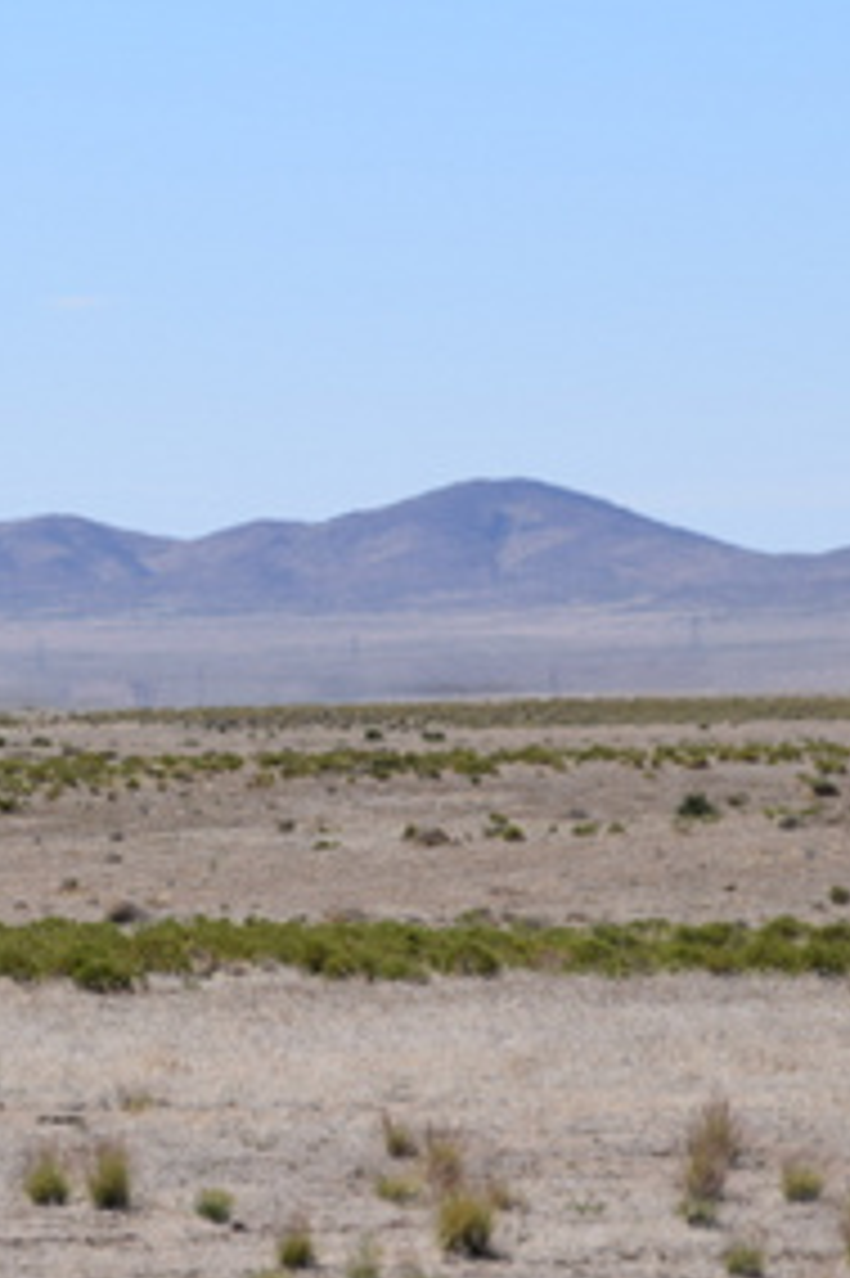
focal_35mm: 423
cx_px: -301
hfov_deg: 3.2
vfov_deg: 4.9
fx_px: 15003
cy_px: 767
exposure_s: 1/1000
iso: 200
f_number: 8
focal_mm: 125
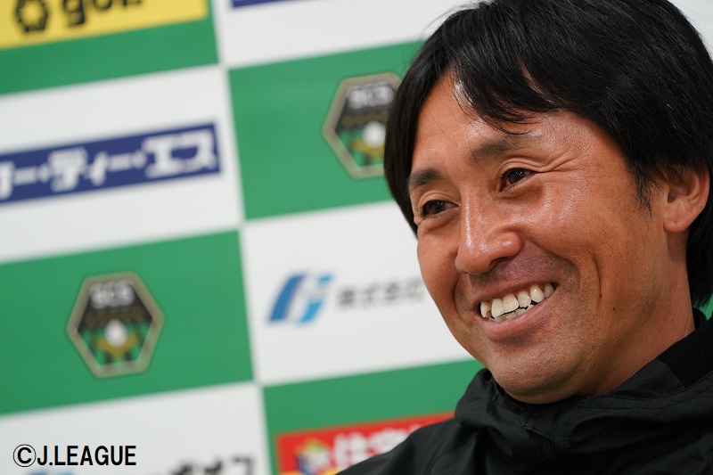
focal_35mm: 400
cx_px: 356
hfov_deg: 5.2
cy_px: 238
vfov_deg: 3.4
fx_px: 7920
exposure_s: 1/250
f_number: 5.6
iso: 3200
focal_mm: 400
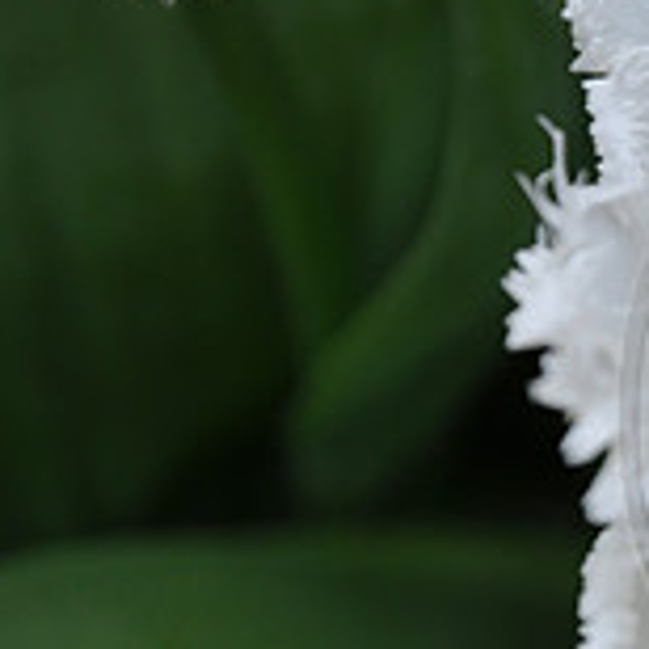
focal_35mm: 384
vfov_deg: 4.6
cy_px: 415
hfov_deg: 4.5
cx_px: 1049
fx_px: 8145
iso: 200
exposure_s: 1/160
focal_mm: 80
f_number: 8
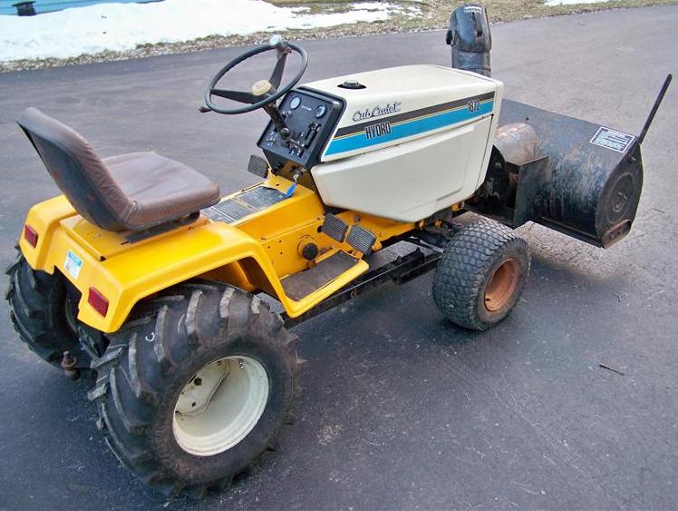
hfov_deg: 55.3
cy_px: 256
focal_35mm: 33
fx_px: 647
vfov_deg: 43.0
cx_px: 339
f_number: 2.8
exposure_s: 1/30
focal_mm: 5.85
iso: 125
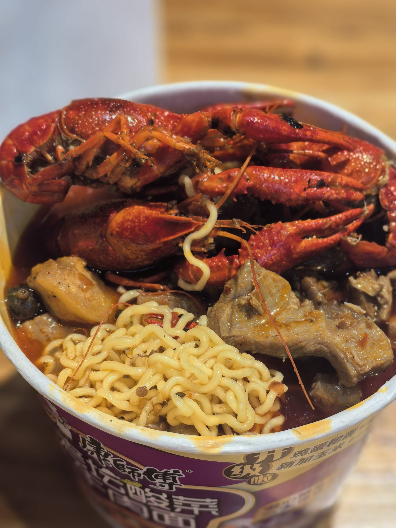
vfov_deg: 35.5
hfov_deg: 27.0
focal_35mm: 54
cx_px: 198
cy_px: 264
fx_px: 824
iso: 50
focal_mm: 5.75
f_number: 2
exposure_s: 1/111
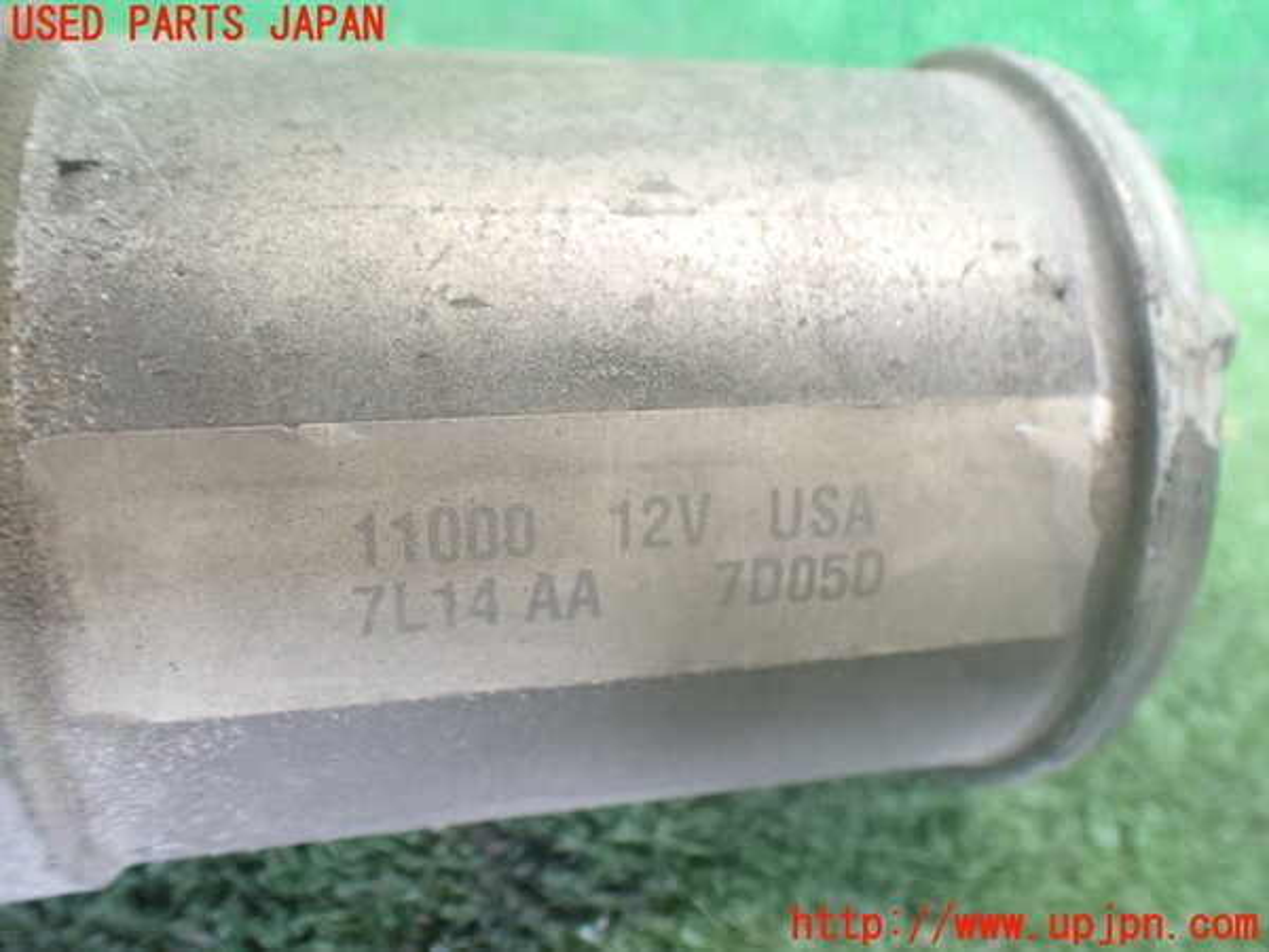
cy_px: 476
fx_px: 1100
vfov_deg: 46.8
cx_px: 634
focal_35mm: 30
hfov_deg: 60.0
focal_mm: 5.4
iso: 800
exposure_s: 1/50
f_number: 2.3
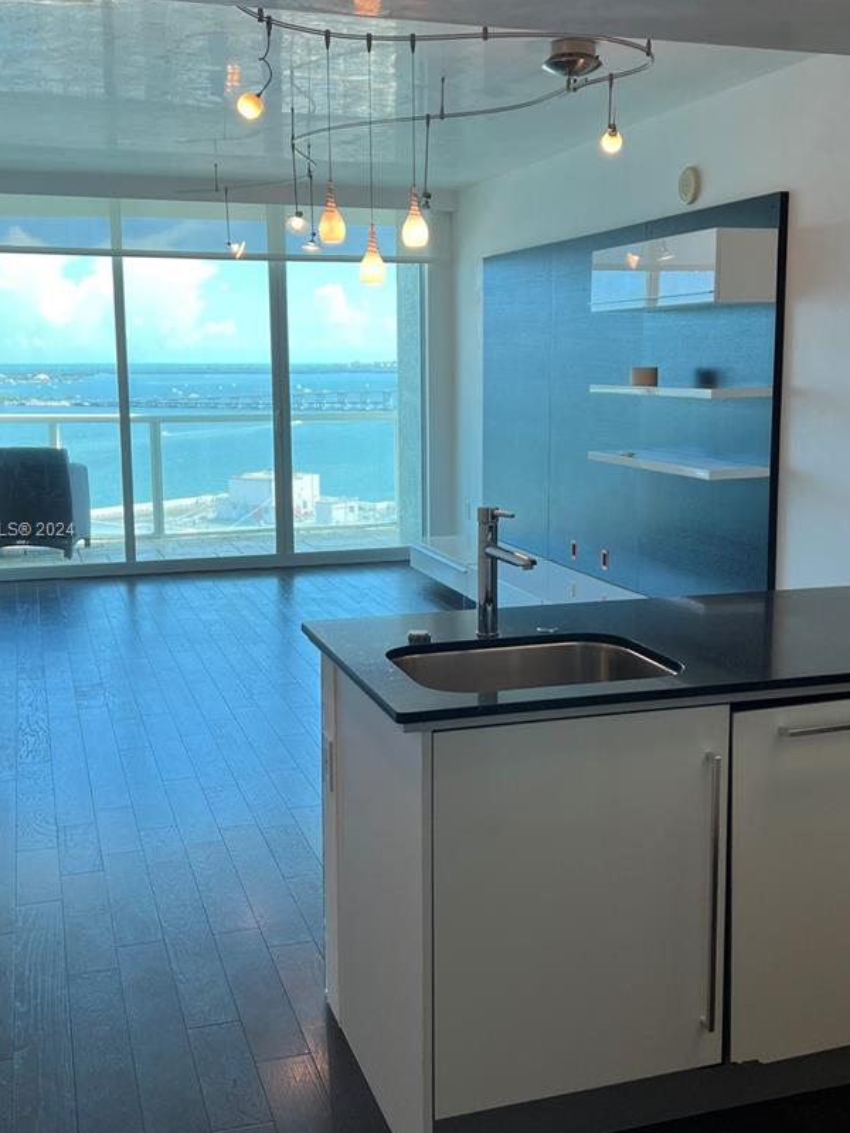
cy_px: 531
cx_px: 453
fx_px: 1277
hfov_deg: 36.8
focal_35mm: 39
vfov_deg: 47.8
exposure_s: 1/274
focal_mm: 5.7
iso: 40
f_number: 1.5
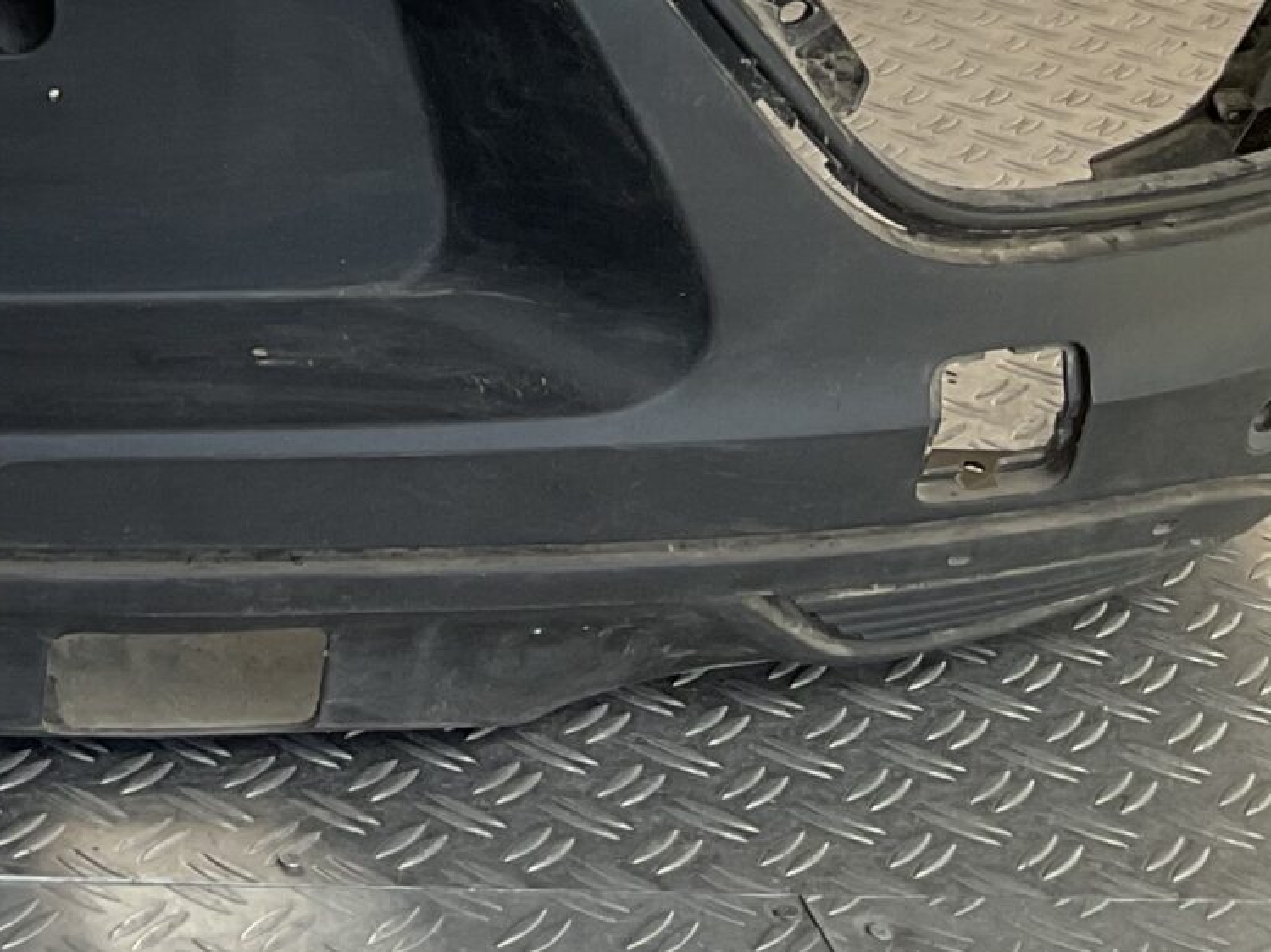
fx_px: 3634
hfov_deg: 18.1
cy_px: -407
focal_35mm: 99
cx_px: -532
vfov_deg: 14.1
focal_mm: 3
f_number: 1.8
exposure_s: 1/208
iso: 16
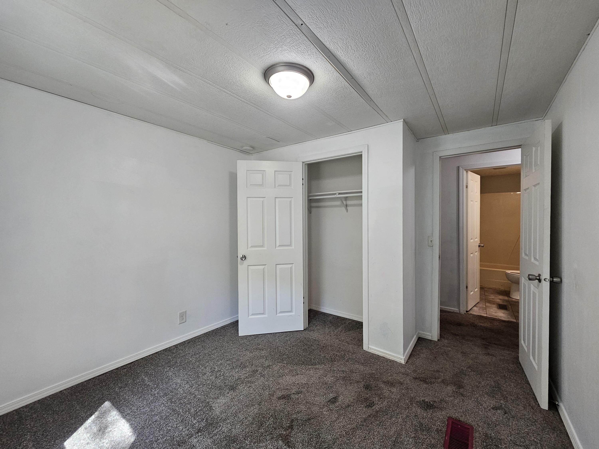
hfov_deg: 106.2
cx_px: 300
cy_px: 224
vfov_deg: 89.9
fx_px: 225
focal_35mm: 13
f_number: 2.2
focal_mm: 2.2
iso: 200
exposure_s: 1/60
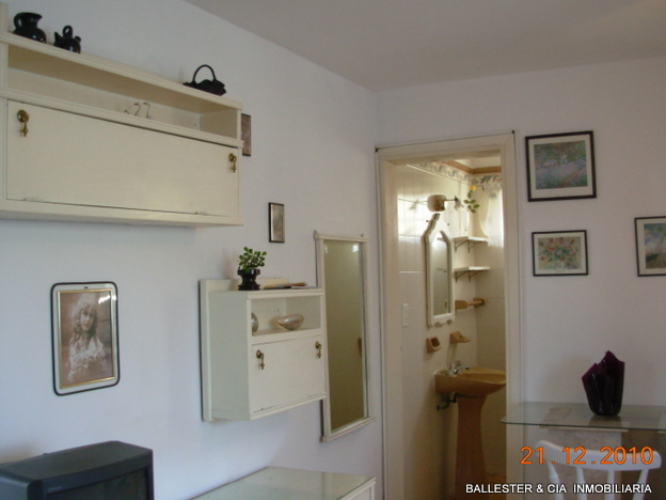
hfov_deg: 47.9
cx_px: 328
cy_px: 253
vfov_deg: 36.8
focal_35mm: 39
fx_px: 750
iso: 159
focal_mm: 6.3
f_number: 2.9
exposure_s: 1/26.9
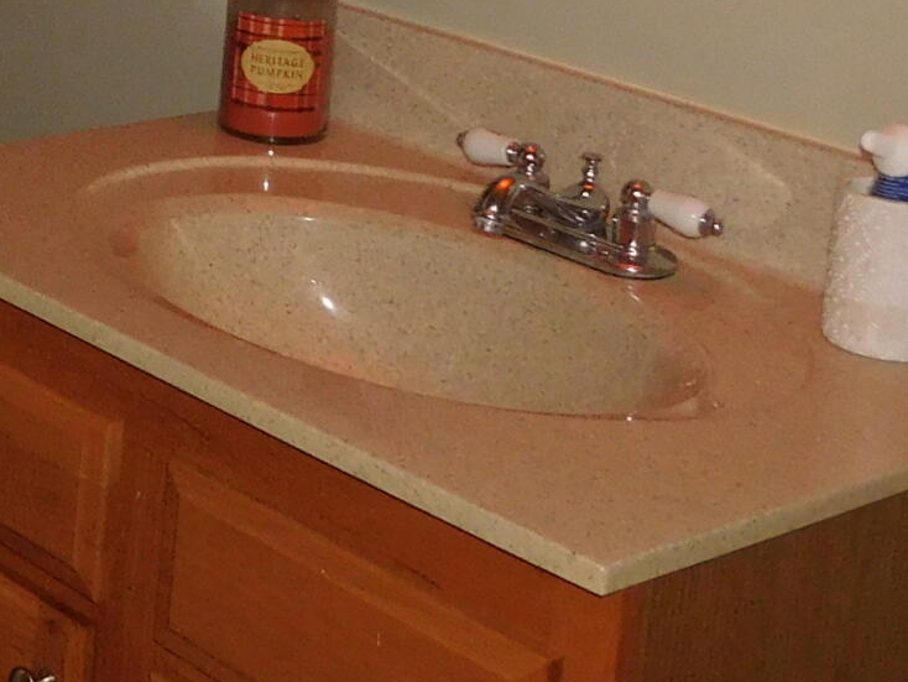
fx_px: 2466
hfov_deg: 19.2
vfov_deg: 14.9
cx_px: -281
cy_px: -246
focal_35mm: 94
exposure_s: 1/30
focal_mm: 4
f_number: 3
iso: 200
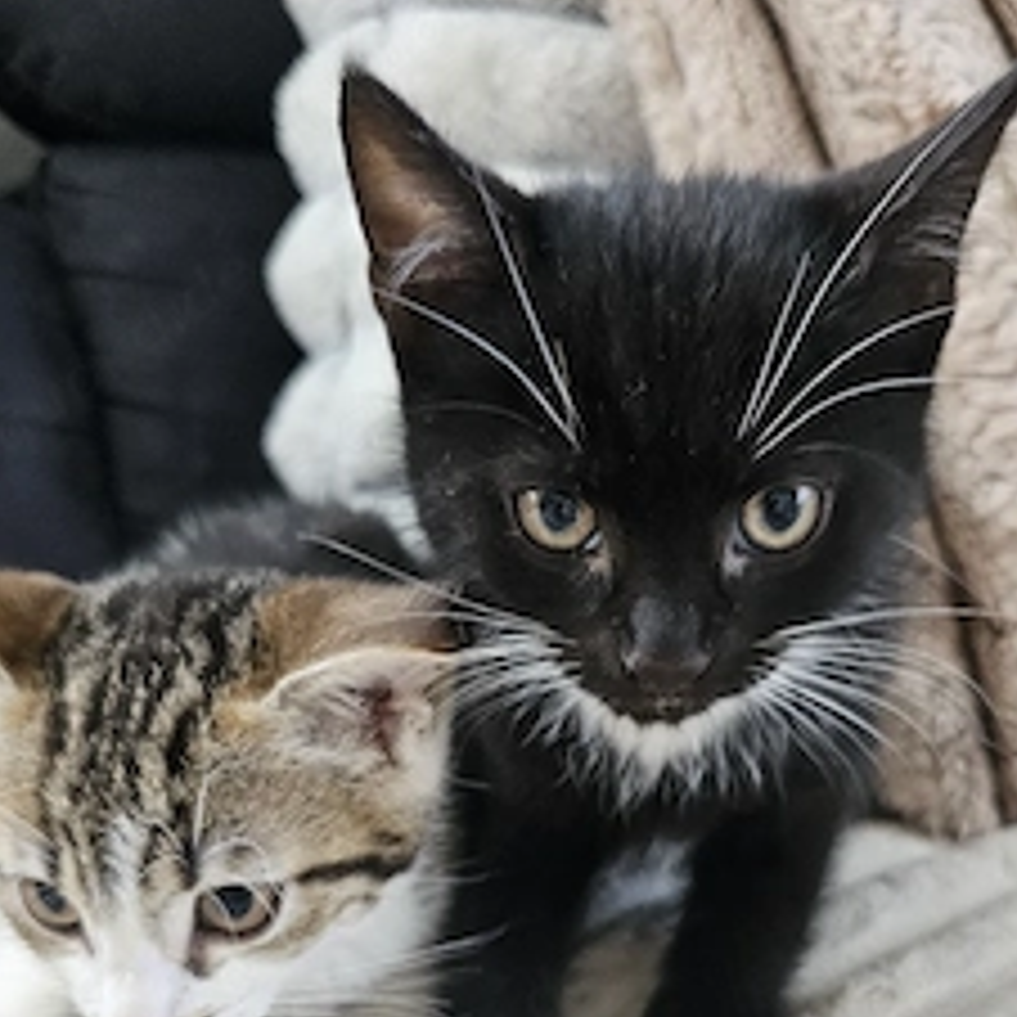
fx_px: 1197
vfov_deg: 44.6
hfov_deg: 46.0
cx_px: 562
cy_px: 752
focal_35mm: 36
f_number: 1.7
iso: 640
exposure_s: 1/101
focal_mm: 6.3
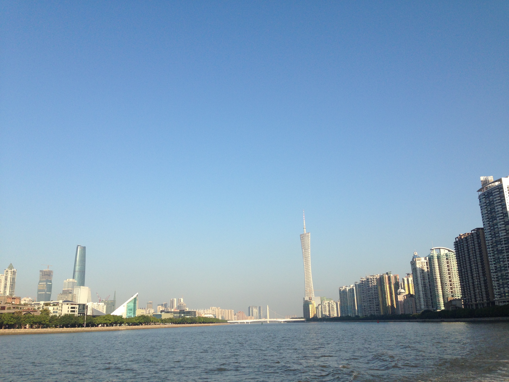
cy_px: 191
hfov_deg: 55.4
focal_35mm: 33
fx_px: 485
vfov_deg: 42.9
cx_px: 254
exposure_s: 1/1466
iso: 50
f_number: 2.4
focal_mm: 4.13
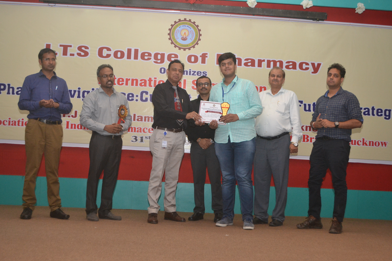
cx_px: 196
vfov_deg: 31.9
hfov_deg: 46.4
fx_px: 457
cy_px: 130
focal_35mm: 42
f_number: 5.6
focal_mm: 28
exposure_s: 1/125
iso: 1600
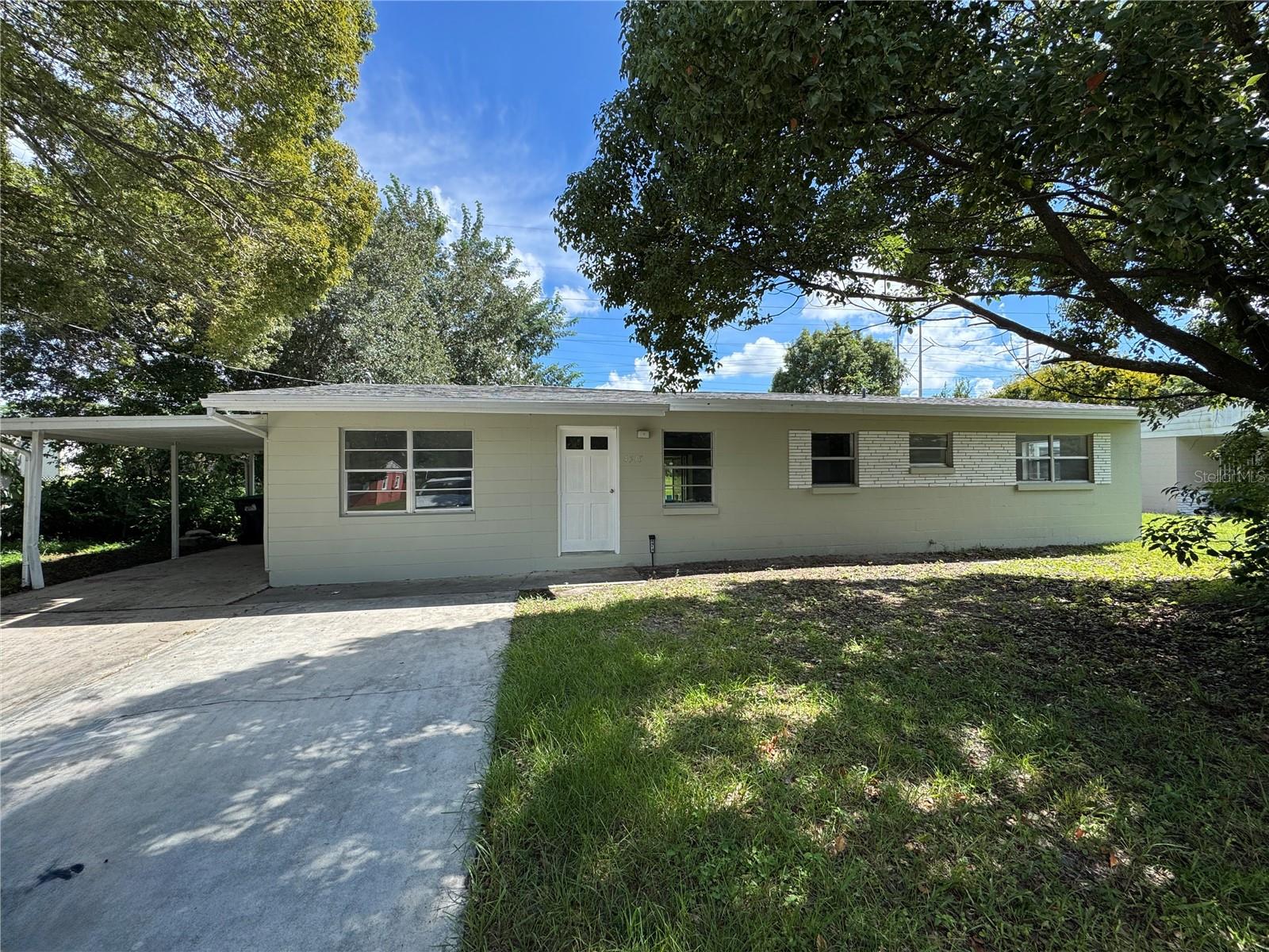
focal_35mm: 14
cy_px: 476
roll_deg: +0.7
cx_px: 634
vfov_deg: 85.7
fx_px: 513
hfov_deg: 102.1
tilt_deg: +0.8
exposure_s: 1/693
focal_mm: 2.22
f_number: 2.2
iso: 40
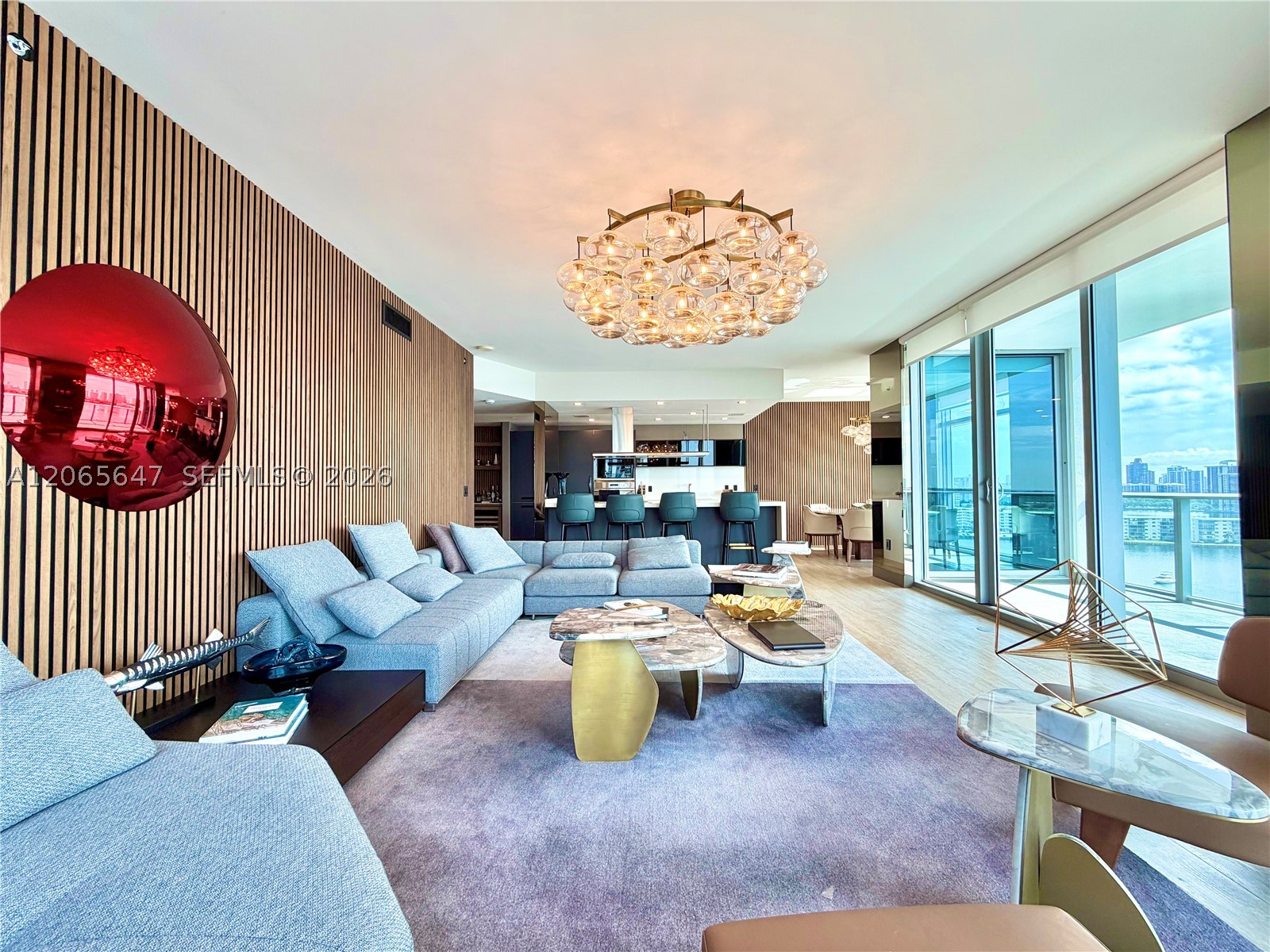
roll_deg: +0.8
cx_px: 635
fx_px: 514
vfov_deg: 85.7
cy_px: 476
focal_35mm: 14
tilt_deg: +0.9
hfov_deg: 102.1
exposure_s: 1/120
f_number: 2.2
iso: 40
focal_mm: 2.22
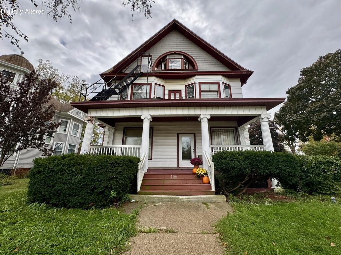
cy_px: 128
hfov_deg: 102.1
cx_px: 170
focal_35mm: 14
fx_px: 138
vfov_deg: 85.7
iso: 40
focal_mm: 2.22
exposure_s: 1/664
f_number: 2.2
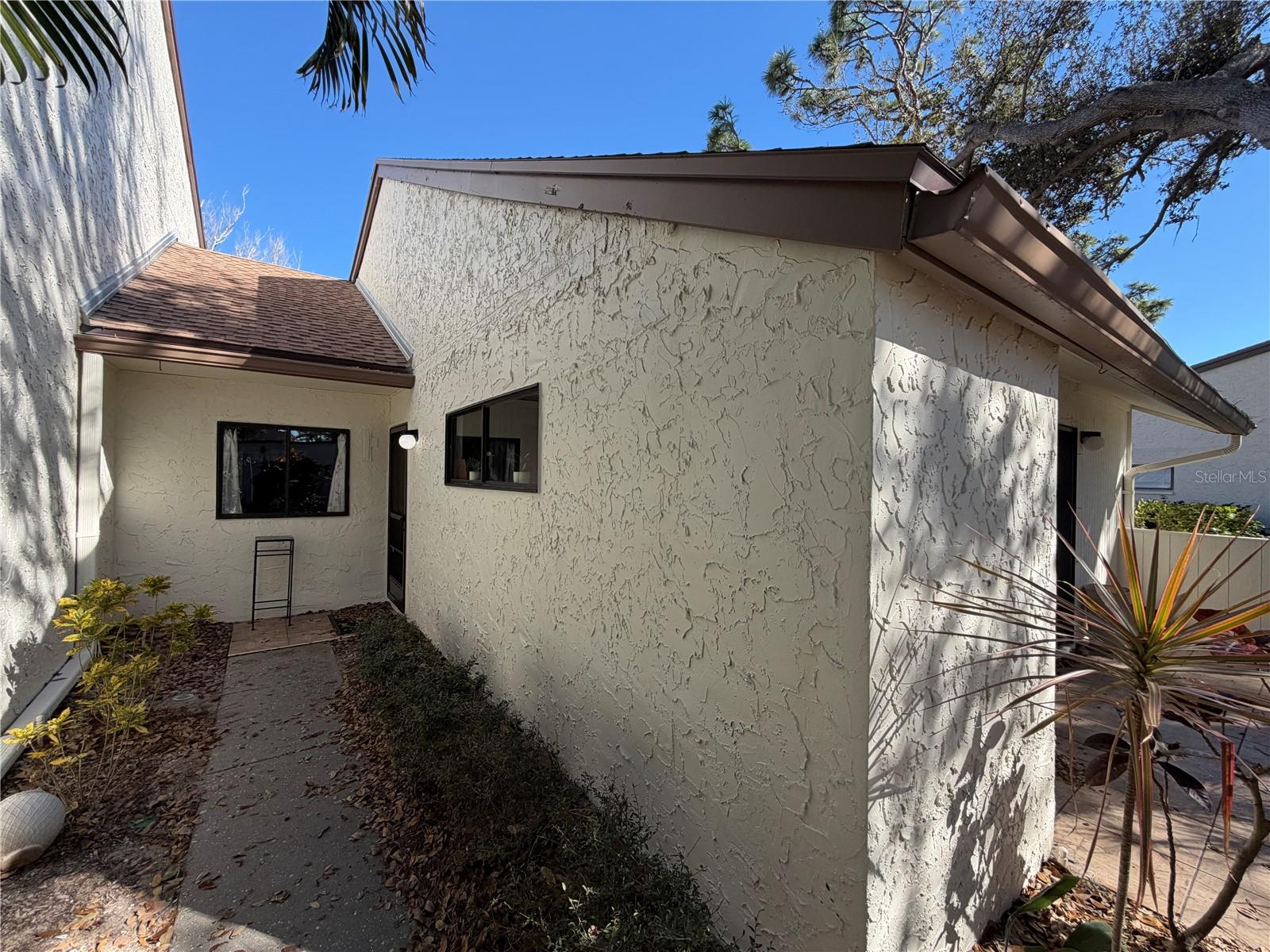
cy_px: 476
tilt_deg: +0.5
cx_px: 635
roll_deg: -0.9
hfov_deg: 102.1
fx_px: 514
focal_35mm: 14
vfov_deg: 85.7
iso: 40
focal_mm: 2.22
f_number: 2.2
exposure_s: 1/502
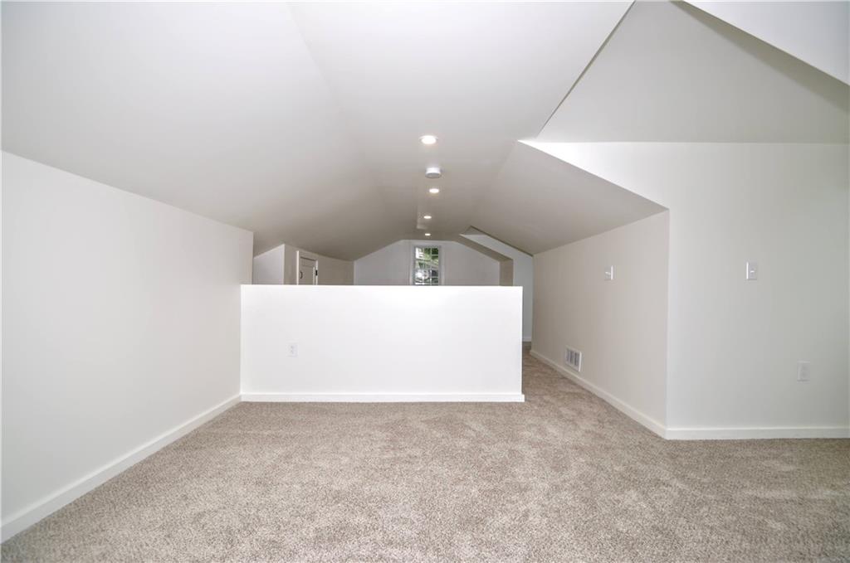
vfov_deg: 77.1
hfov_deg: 100.5
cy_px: 282
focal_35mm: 15
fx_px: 354
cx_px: 425
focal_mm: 10
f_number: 3.5
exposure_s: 1/60
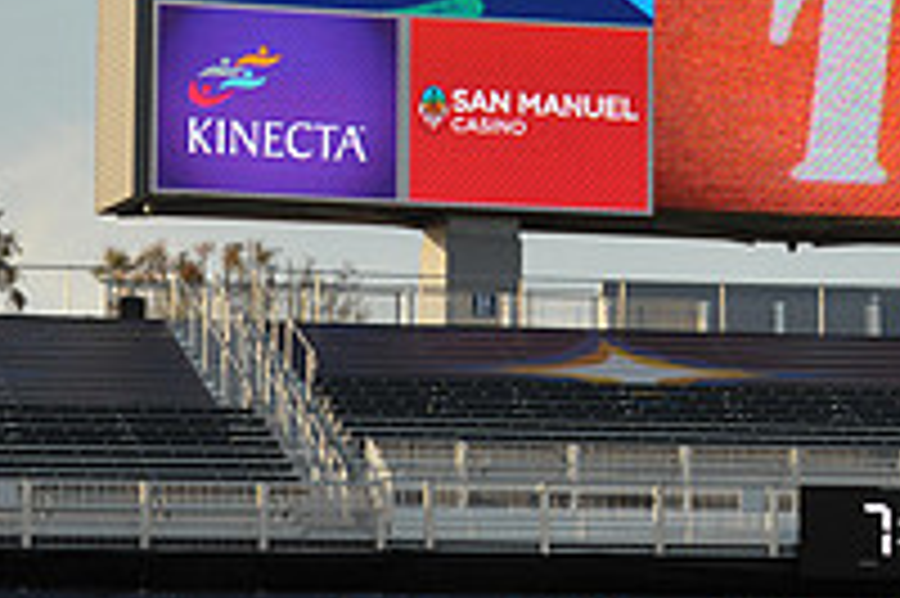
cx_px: 1256
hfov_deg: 6.7
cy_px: -121
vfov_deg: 4.5
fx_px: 7594
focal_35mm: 304
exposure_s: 1/400
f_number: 10
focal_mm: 105
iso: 400
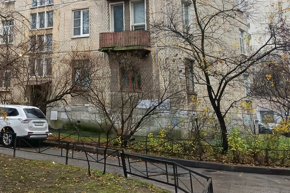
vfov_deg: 24.6
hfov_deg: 35.9
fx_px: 419
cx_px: 31
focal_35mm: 52
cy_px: -7
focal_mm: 5.24
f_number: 1.7
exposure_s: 1/100
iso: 153
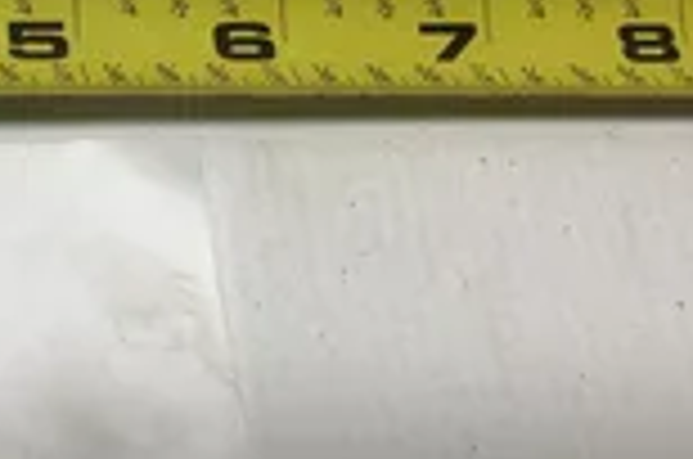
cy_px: 4
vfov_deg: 15.9
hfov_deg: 22.0
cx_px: -180
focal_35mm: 84
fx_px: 1614
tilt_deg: -60.1
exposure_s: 1/177
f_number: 2.4
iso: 25
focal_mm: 3.3
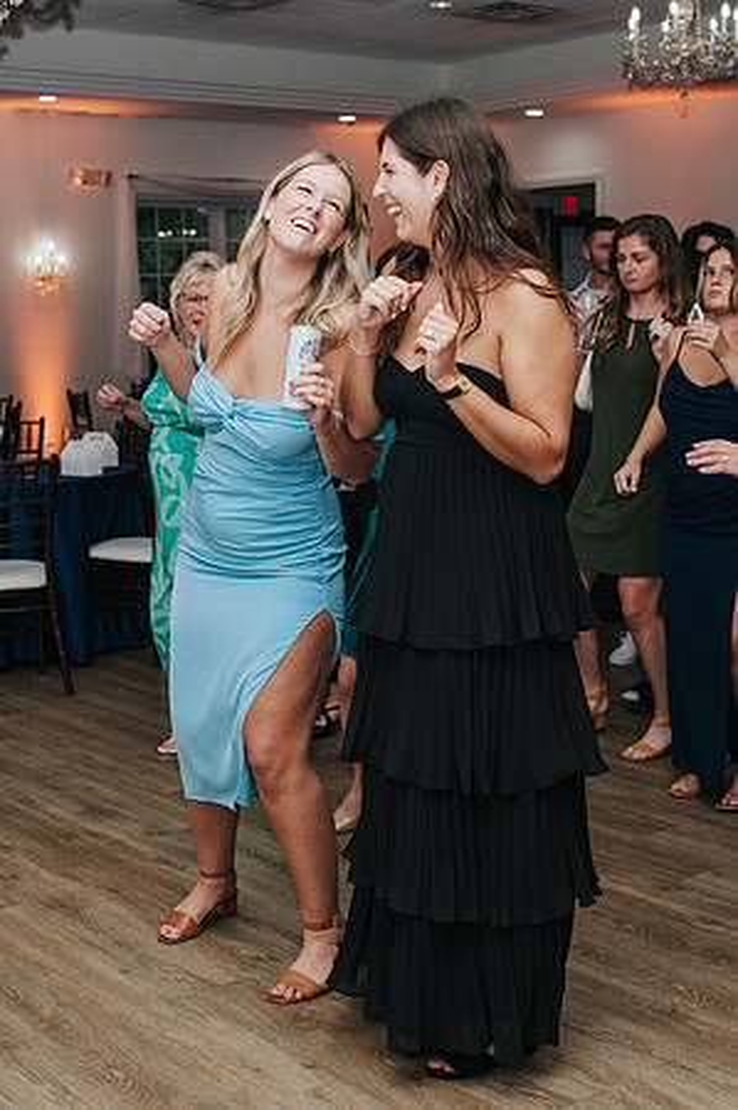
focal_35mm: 53
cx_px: 342
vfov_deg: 37.8
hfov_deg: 25.7
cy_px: 555
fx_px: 1620
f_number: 3.2
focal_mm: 35
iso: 800
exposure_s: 1/200
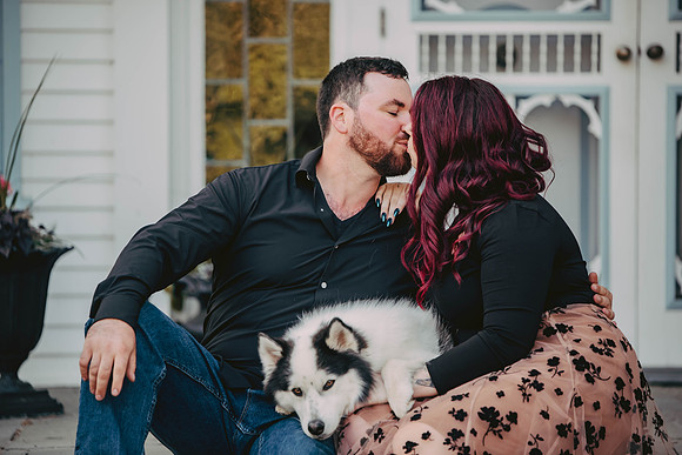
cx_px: 341
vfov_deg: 7.9
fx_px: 3316
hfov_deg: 11.7
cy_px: 228
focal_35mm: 175
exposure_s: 1/320
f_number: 2.8
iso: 400
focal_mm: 175
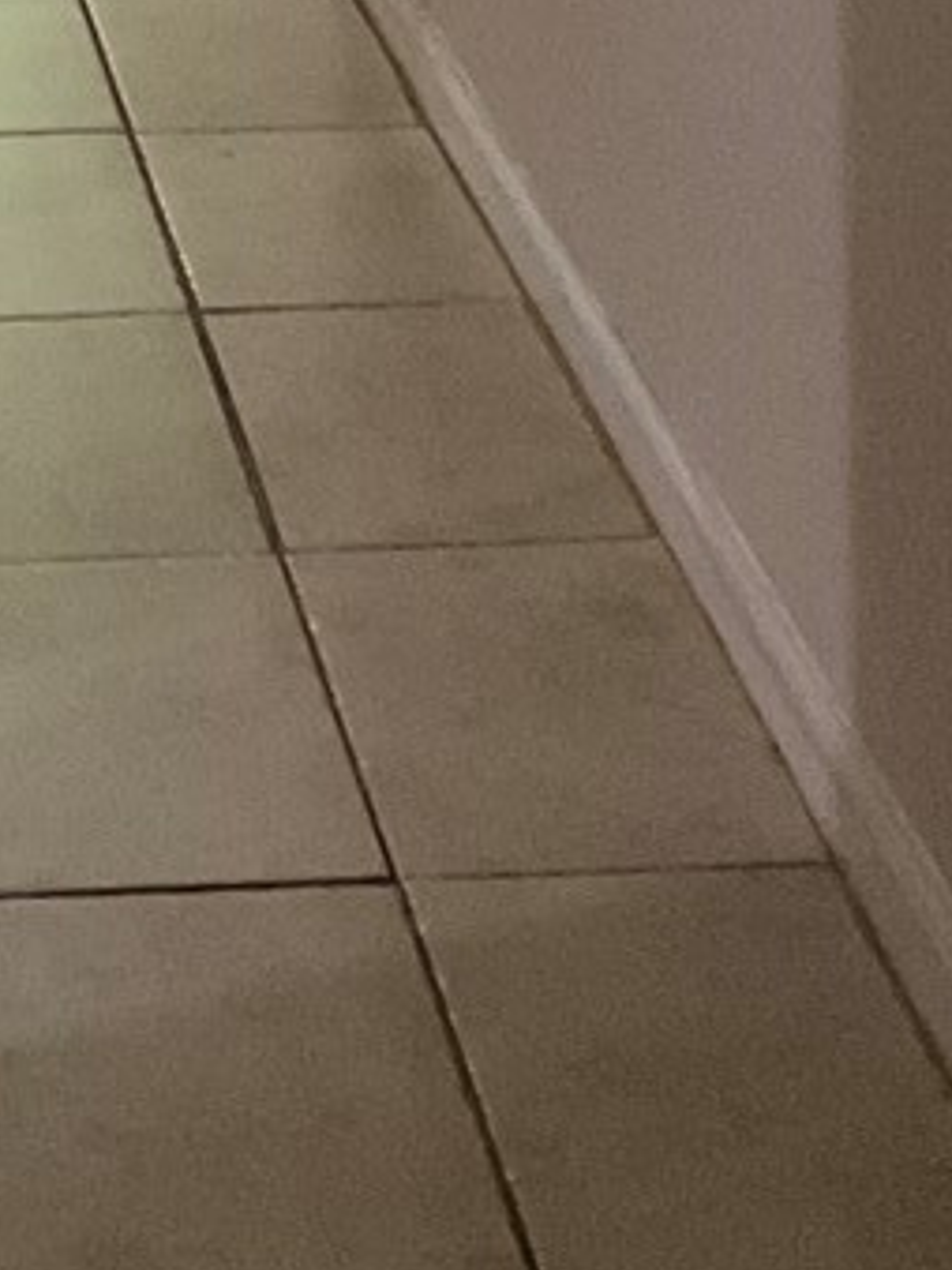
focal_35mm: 137
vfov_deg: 13.7
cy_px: -562
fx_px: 5027
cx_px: -214
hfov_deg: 10.6
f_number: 1.8
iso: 320
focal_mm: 3
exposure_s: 1/40
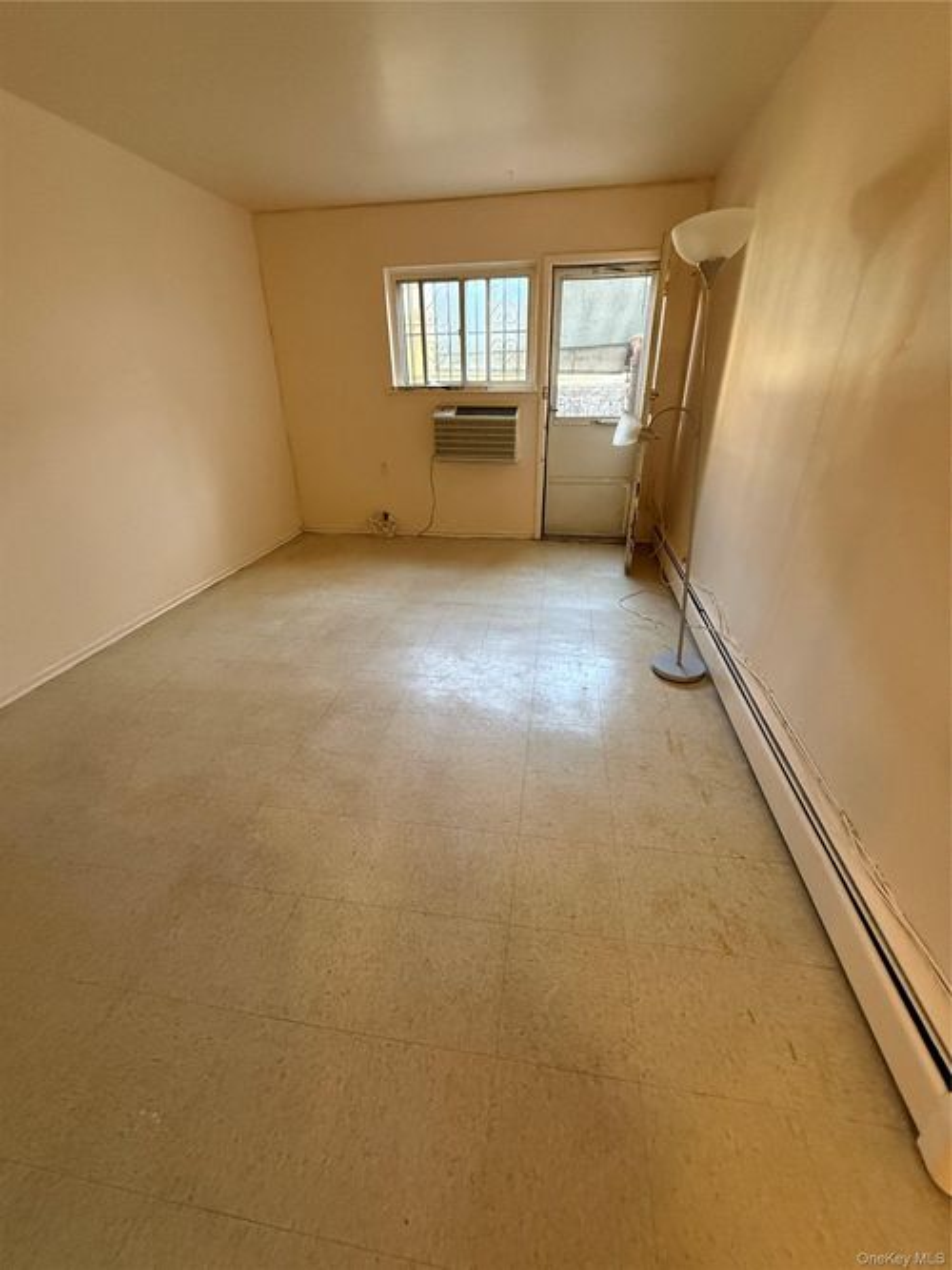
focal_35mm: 14
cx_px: 476
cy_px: 635
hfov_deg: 85.7
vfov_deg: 102.1
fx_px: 514
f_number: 2.2
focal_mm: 2.22
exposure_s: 1/120
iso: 640
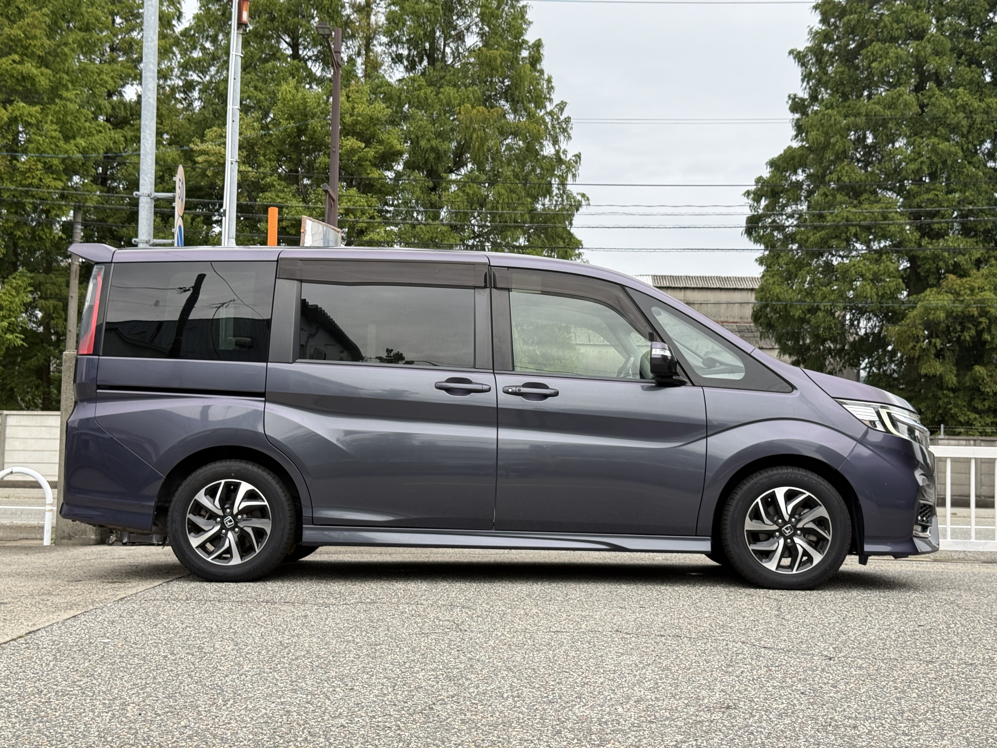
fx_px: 1382
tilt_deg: +3.5
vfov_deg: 30.3
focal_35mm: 48
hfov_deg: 39.7
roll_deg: -1.4
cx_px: 498
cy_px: 374
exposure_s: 1/620
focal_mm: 6.76
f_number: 1.78
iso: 64
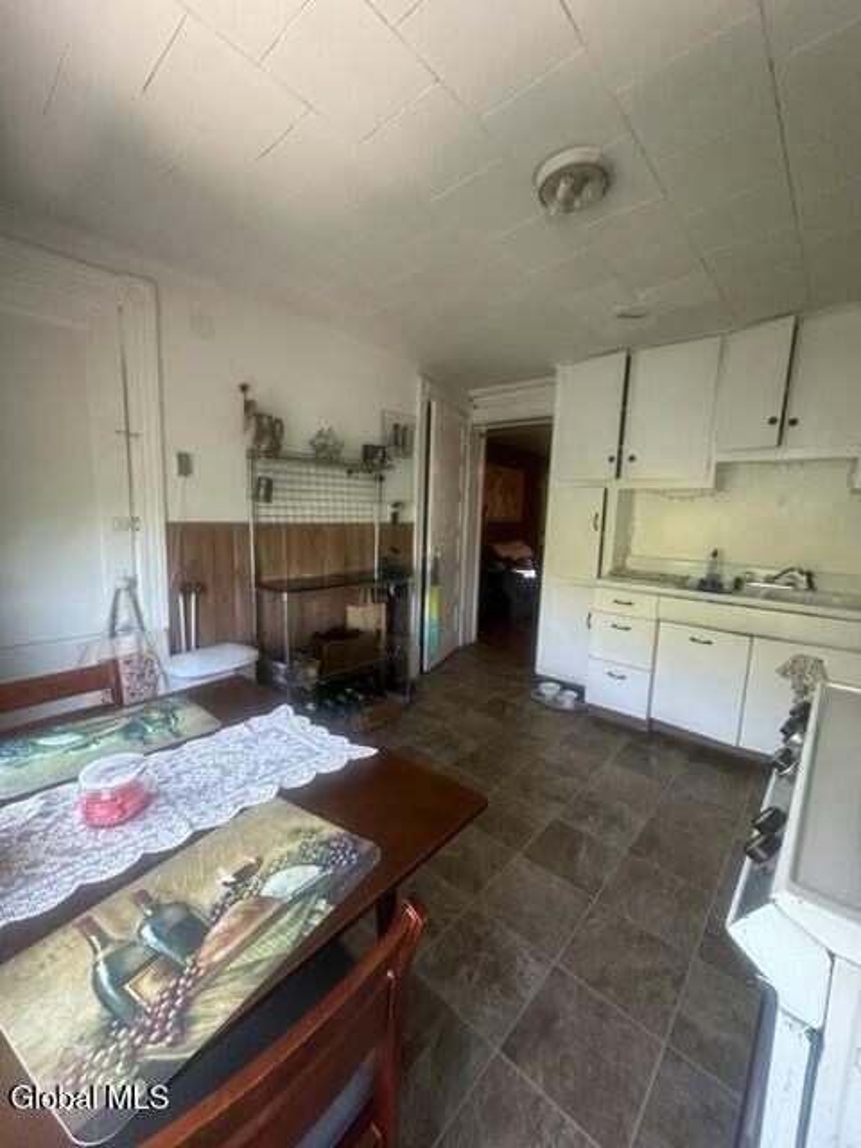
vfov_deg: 102.1
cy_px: 574
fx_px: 464
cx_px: 430
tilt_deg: -7.8
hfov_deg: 85.7
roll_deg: -1.2
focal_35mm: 14
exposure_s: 1/60
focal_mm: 2.22
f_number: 2.2
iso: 500
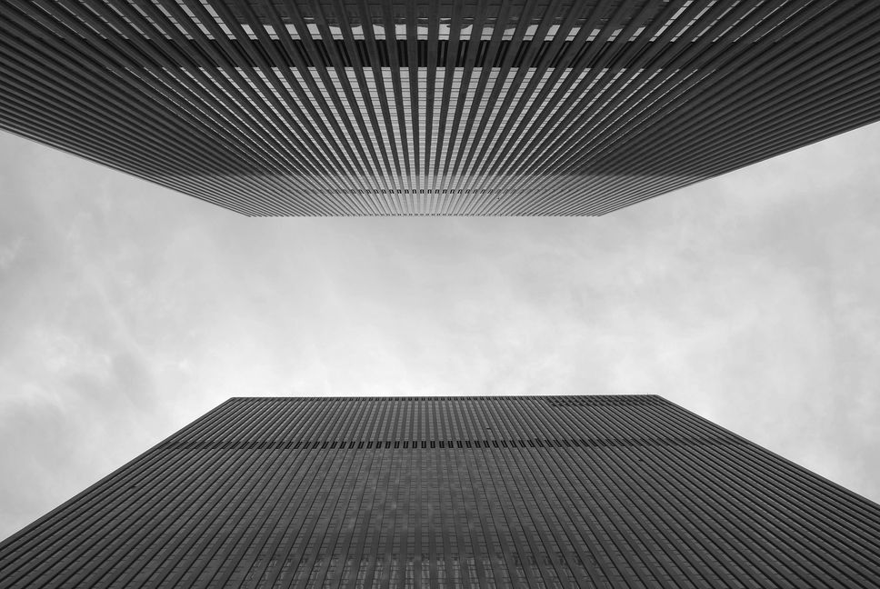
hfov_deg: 57.2
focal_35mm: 33
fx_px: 808
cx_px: 440
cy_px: 294
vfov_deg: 40.1
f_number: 10
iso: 125
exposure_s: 1/250
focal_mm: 22
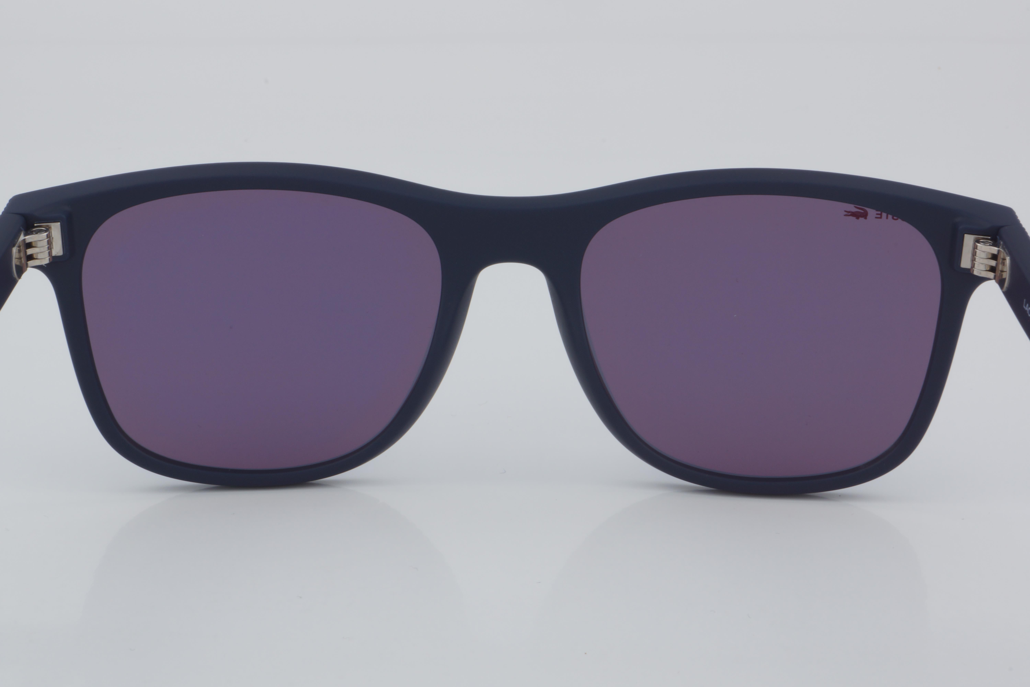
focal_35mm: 82
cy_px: 344
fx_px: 2360
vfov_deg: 16.6
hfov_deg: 24.6
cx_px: 515
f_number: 32
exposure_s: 1/4
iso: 100
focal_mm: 55
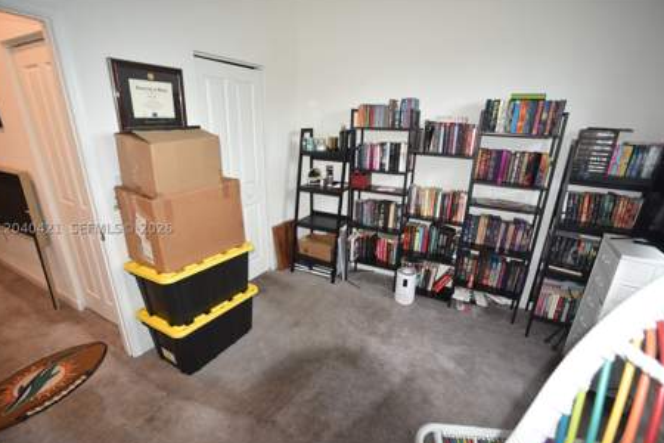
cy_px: 227
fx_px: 295
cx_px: 336
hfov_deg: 96.7
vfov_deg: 73.7
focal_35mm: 16
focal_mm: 15
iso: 800
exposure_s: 1/100
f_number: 5
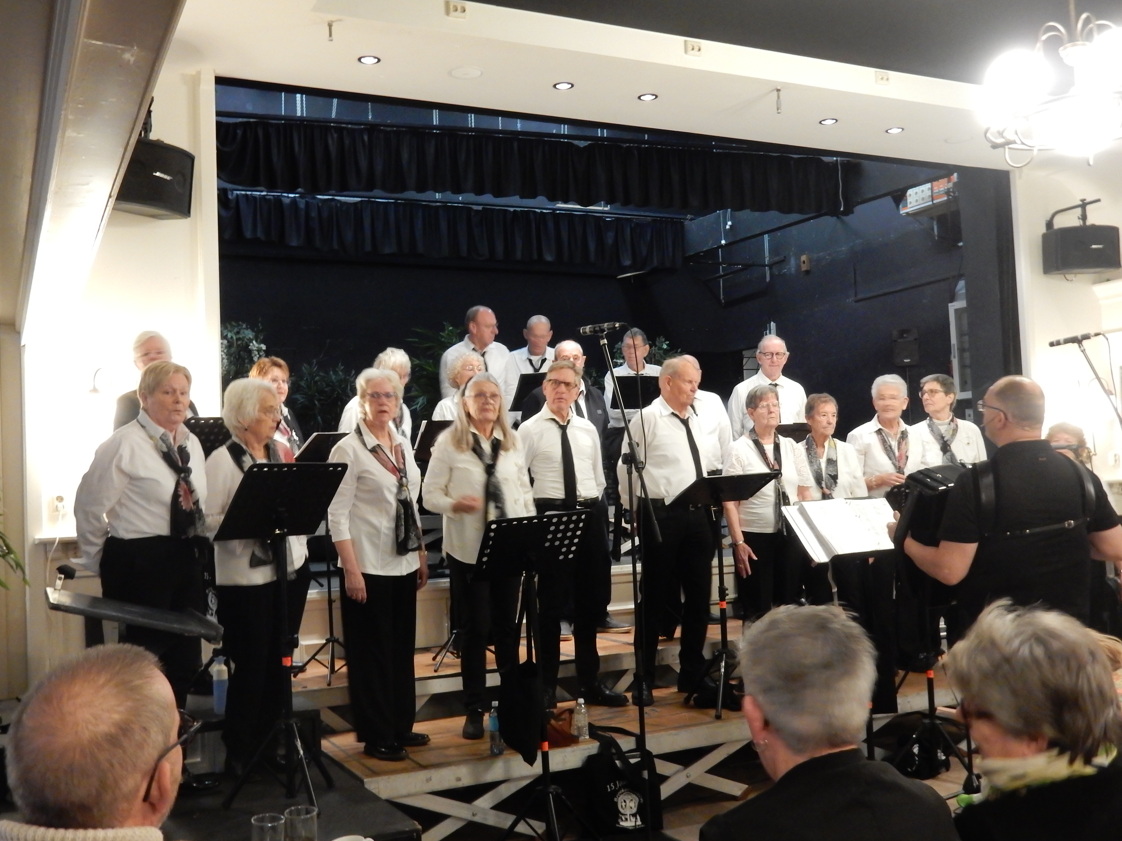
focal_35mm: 36
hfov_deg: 51.4
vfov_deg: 39.7
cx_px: 561
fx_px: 1167
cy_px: 420
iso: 720
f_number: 4
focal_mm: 6.4
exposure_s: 1/8
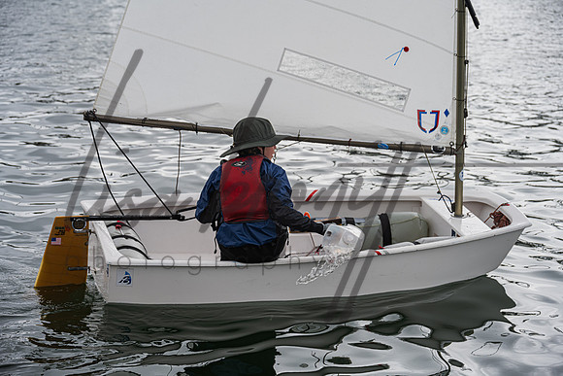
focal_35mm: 93
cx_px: 282
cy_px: 188
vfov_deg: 14.7
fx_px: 1455
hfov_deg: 21.9
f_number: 6.3
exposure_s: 1/500
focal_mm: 93
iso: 110
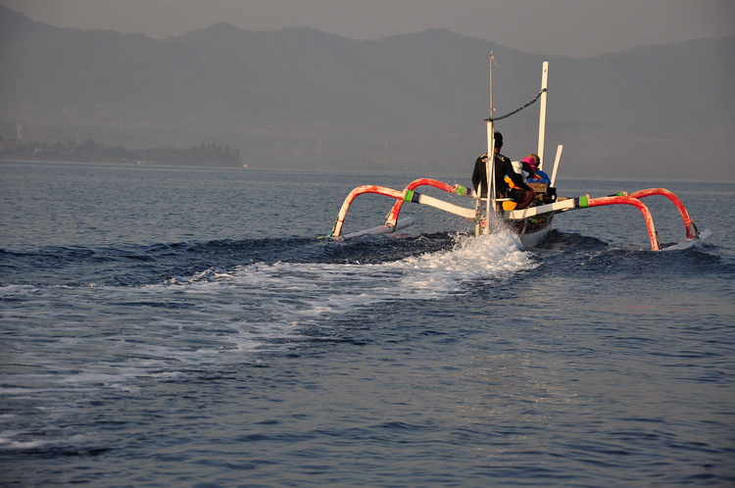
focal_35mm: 158
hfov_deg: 13.1
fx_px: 3211
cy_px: 244
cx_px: 368
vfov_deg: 8.7
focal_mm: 105
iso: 200
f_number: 8
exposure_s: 1/640
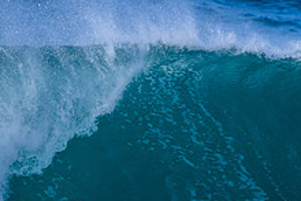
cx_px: 3
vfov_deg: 0.8
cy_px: 170
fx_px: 15294
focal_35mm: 1828
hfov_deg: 1.1
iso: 560
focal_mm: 560
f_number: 8
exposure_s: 1/2000
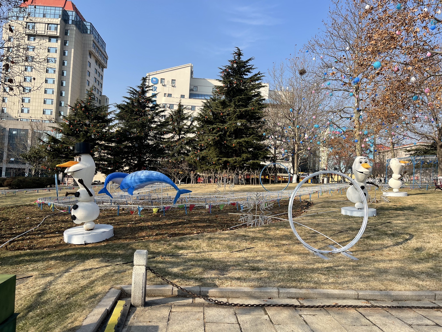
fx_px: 332
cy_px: 166
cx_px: 221
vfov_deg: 53.1
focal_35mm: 26
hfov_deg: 67.3
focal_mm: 5.1
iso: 32
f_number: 1.6
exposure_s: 1/2433
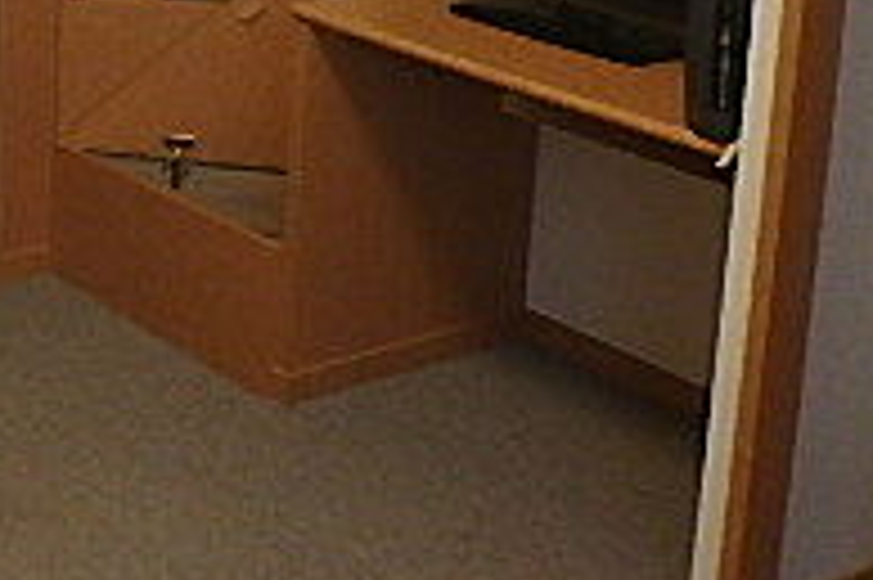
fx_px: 1744
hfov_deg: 23.5
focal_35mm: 72
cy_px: -130
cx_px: -369
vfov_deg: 17.9
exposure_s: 1/30
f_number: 3.5
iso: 320
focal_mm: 3.7
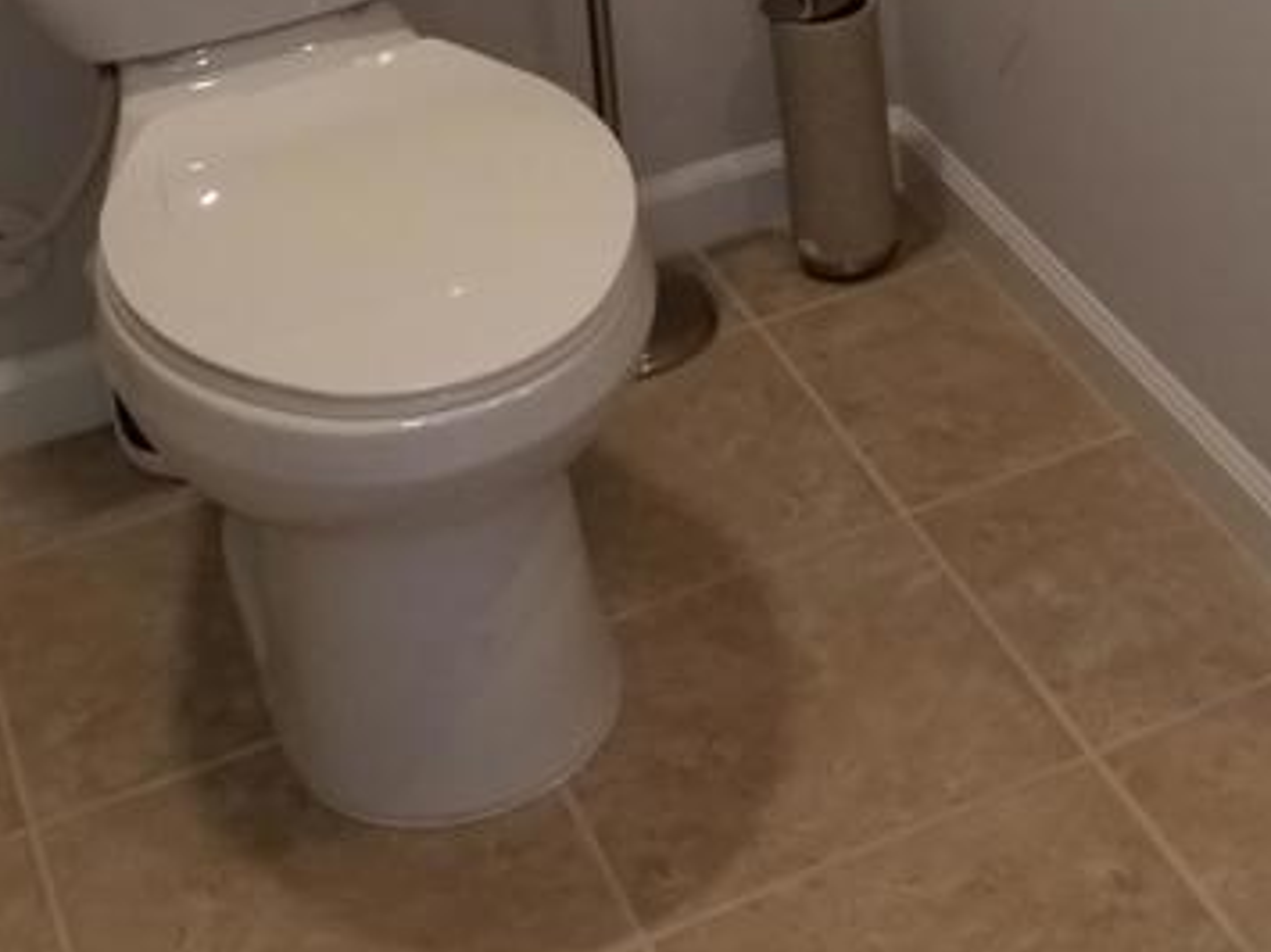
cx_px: 1285
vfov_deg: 18.5
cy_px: -218
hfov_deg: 24.7
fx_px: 2753
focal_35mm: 75
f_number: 1.7
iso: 100
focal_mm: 4.25
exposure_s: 1/60
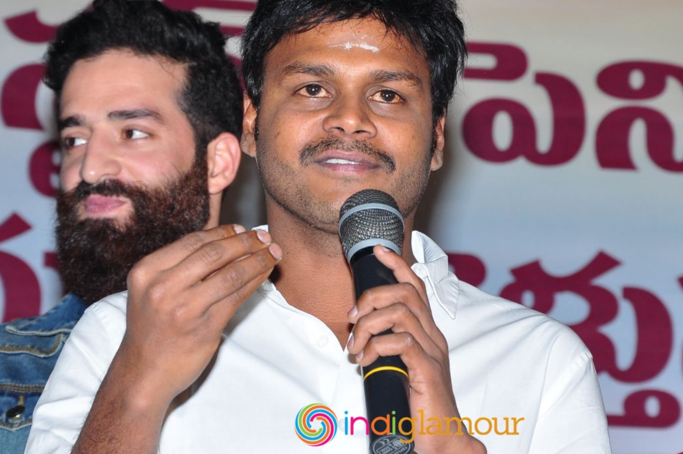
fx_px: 4619
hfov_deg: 8.5
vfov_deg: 5.6
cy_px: 238
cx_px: 409
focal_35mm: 244
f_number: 8
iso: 400
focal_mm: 105
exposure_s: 1/125
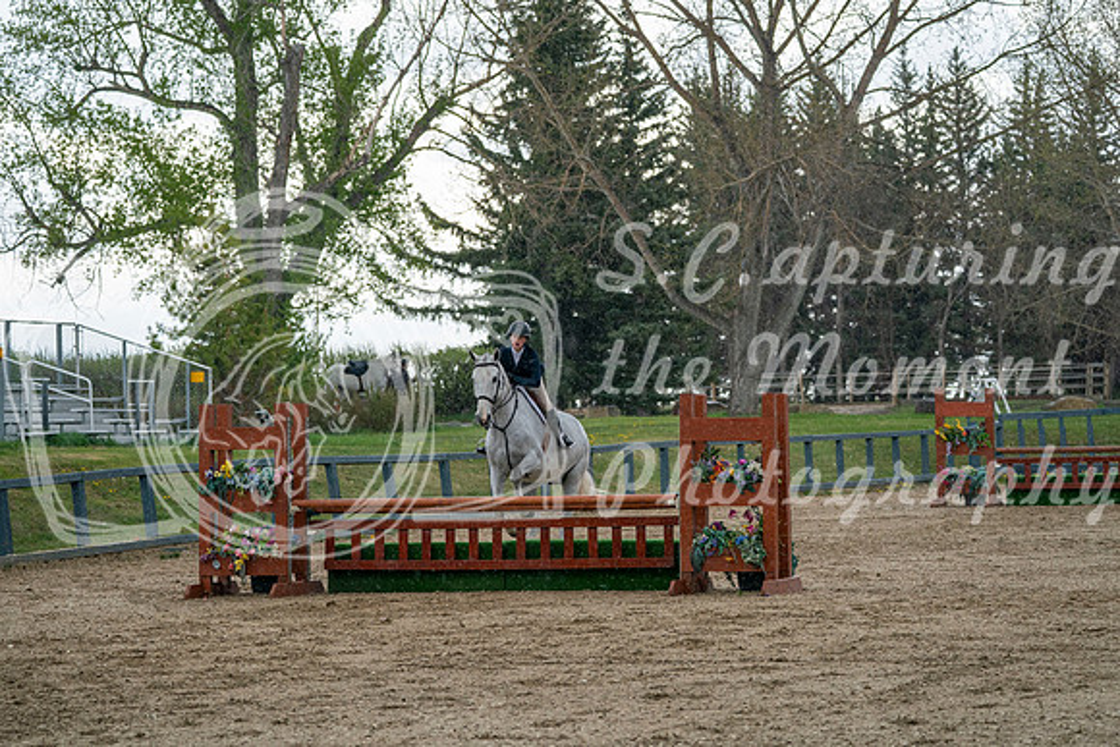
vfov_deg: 10.0
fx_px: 4263
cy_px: 374
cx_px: 560
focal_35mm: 137
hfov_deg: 15.0
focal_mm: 137
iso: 1250
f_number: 5.6
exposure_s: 1/1250
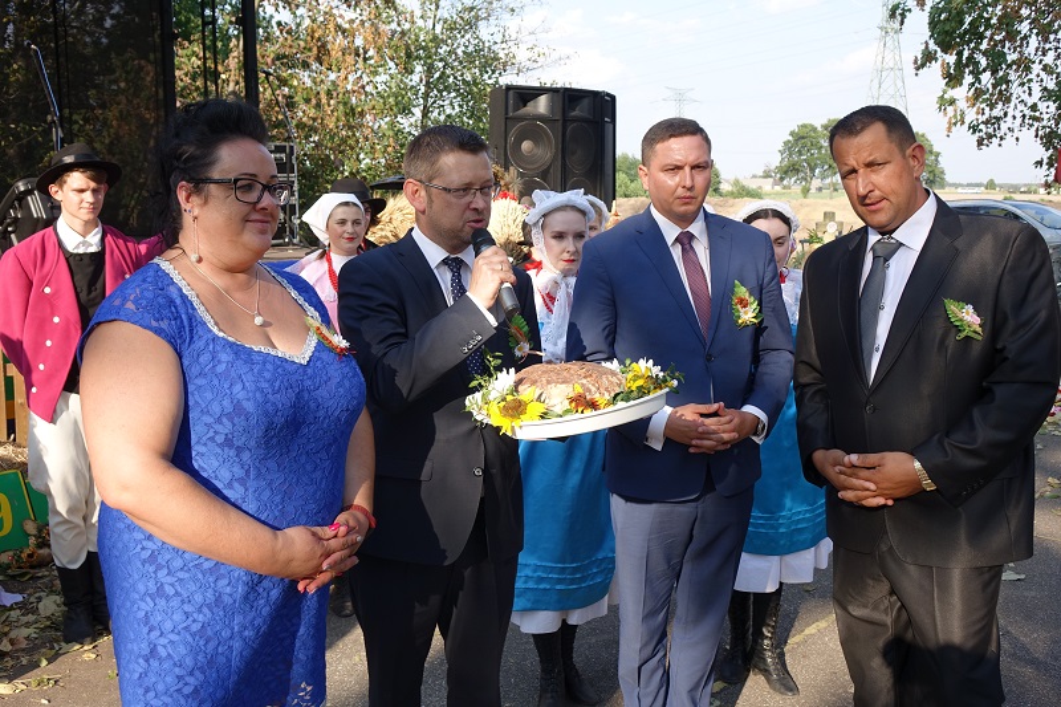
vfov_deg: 36.9
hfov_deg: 53.1
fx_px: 1061
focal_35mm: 36
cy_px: 354
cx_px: 530
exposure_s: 1/320
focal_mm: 13.1
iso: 125
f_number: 4
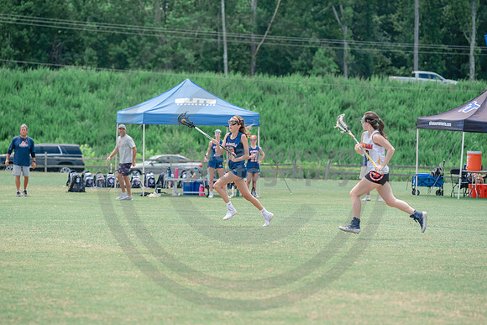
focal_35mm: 200
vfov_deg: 6.9
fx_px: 2706
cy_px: 162
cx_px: 244
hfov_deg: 10.3
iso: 400
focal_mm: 200
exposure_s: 1/1600
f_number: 5
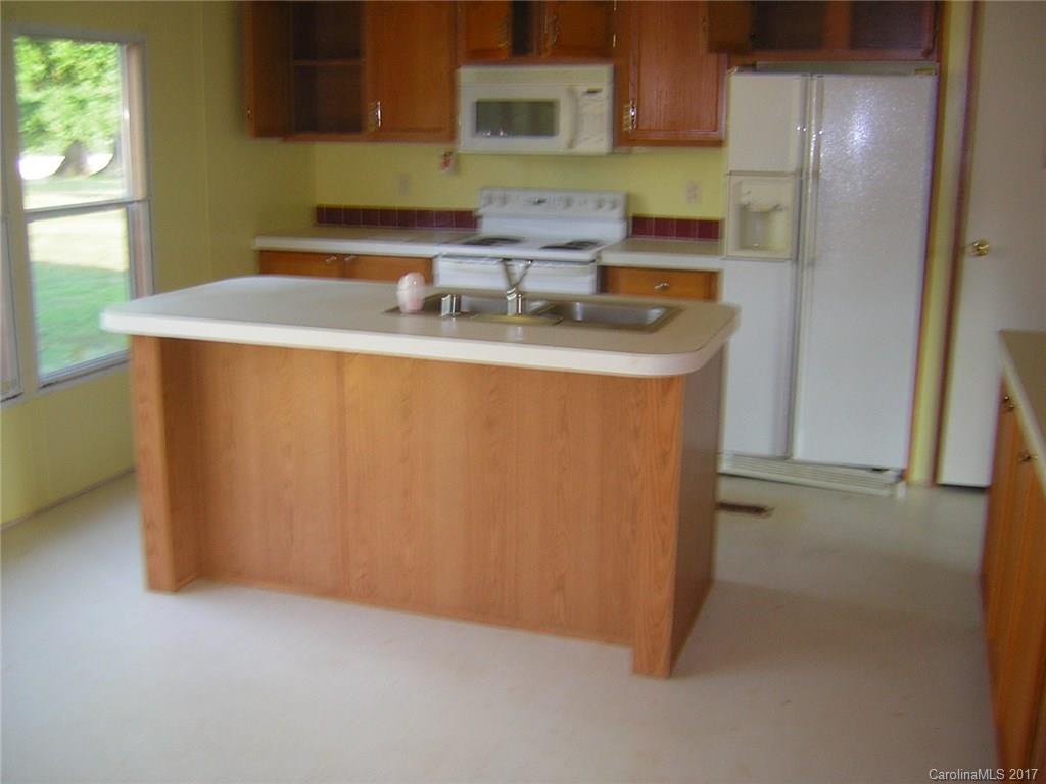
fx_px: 1088
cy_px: 392
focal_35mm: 36
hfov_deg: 51.4
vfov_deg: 39.7
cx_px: 523
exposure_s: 1/30
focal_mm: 4.7
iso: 50
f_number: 2.6
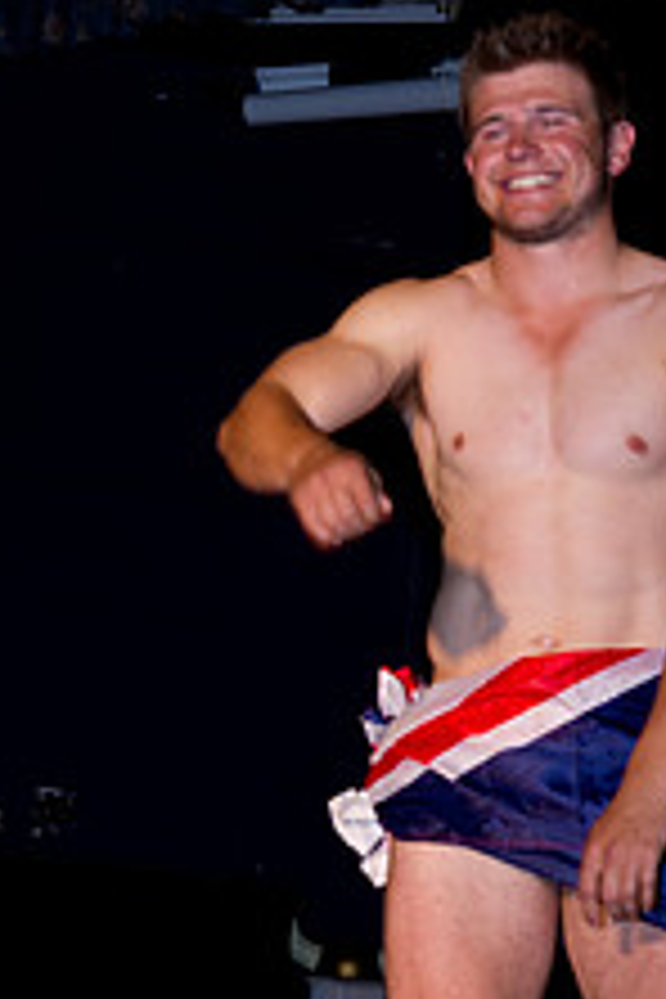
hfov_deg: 9.0
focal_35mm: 152
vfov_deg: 13.5
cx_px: 497
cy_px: 616
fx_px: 4218
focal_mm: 50
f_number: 2.8
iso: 200
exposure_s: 1/180
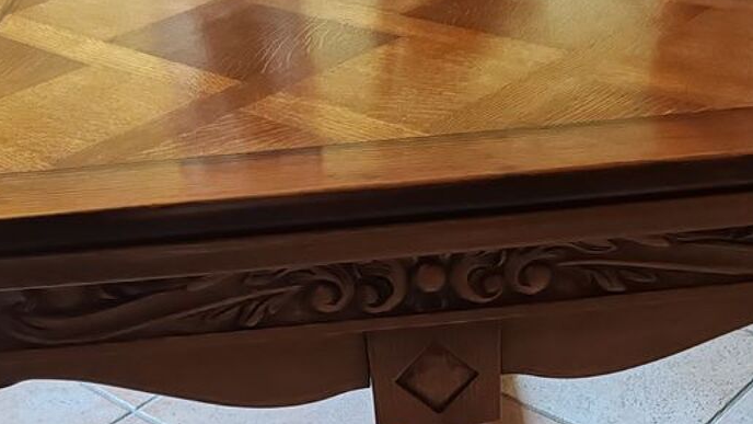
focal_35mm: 57
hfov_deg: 36.6
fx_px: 1138
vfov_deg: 19.6
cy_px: 534
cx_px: 419
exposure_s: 1/50
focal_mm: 6.12
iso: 2000
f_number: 1.9
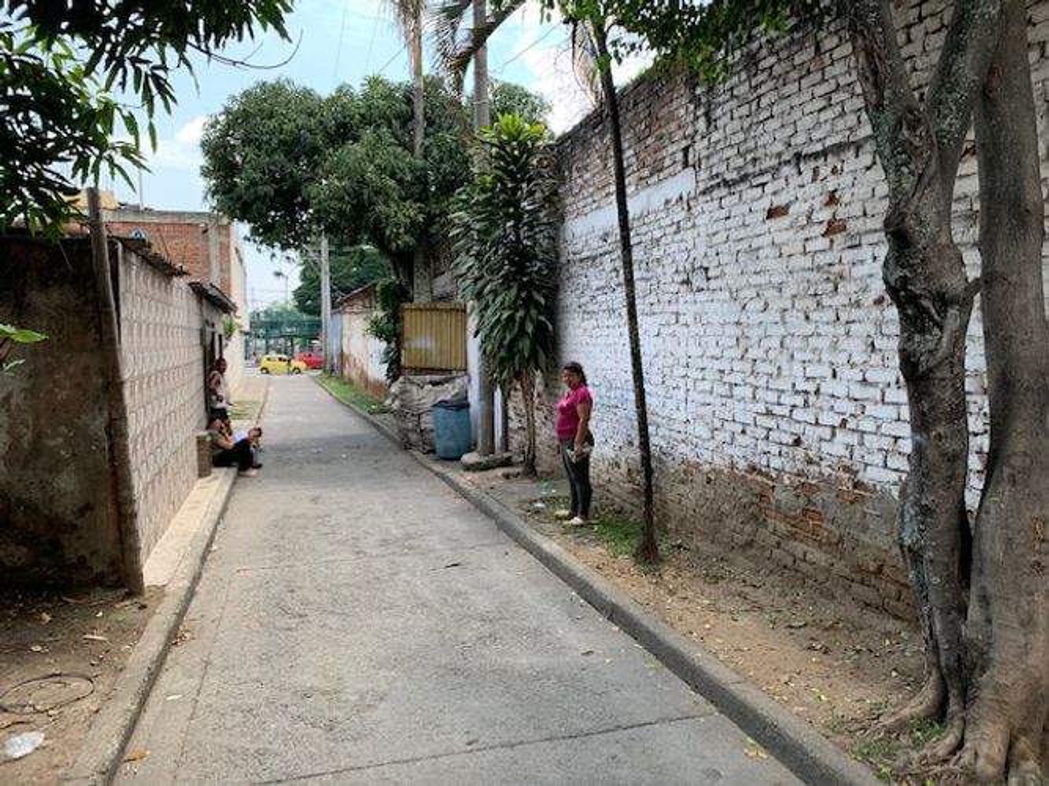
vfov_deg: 53.0
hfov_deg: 67.3
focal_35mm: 26
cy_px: 393
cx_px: 524
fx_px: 788
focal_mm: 4.25
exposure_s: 1/597
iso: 25
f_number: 1.8
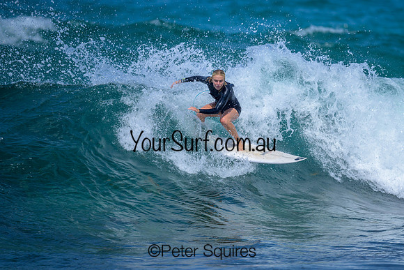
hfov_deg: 2.2
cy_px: 115
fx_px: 10291
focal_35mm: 917
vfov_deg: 1.5
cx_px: 232
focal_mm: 800
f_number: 6.3
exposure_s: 1/2500
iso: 400
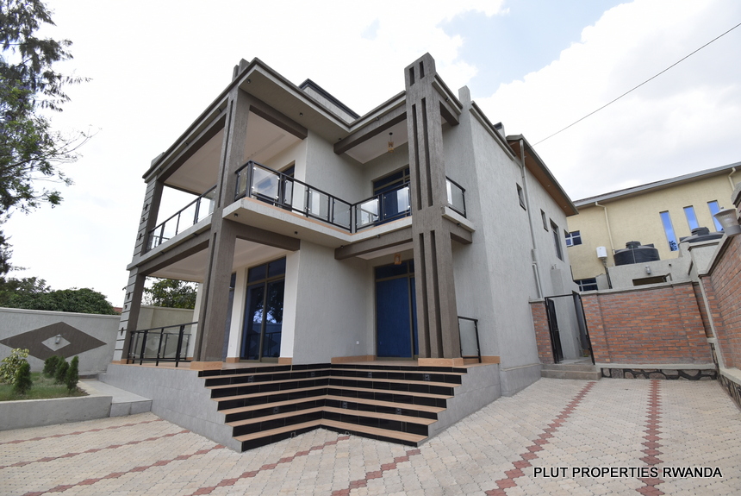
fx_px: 309
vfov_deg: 77.4
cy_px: 248
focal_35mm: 15
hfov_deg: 100.3
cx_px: 370
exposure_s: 1/200
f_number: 8
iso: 200
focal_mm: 10
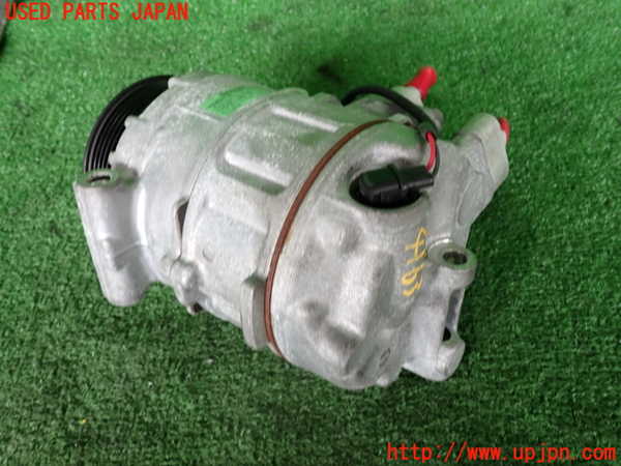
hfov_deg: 60.0
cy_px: 233
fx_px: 538
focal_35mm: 30
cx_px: 310
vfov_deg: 46.8
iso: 160
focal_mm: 5.4
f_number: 2.3
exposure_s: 1/60
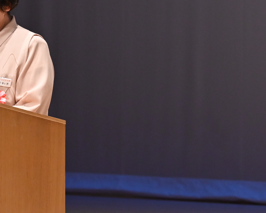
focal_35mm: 430
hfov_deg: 4.5
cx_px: -38
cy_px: 77
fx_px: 3386
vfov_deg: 3.6
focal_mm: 150
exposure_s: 1/100
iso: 2500
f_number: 6.3
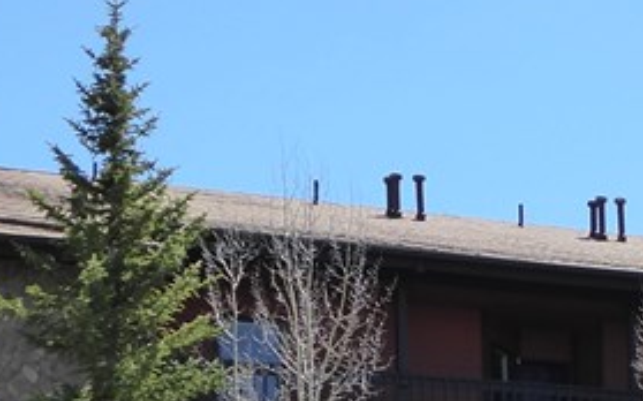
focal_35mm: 152
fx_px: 2662
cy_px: 530
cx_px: 924
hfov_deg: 13.1
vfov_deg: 8.5
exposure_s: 1/500
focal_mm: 6.7
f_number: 3.7
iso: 160
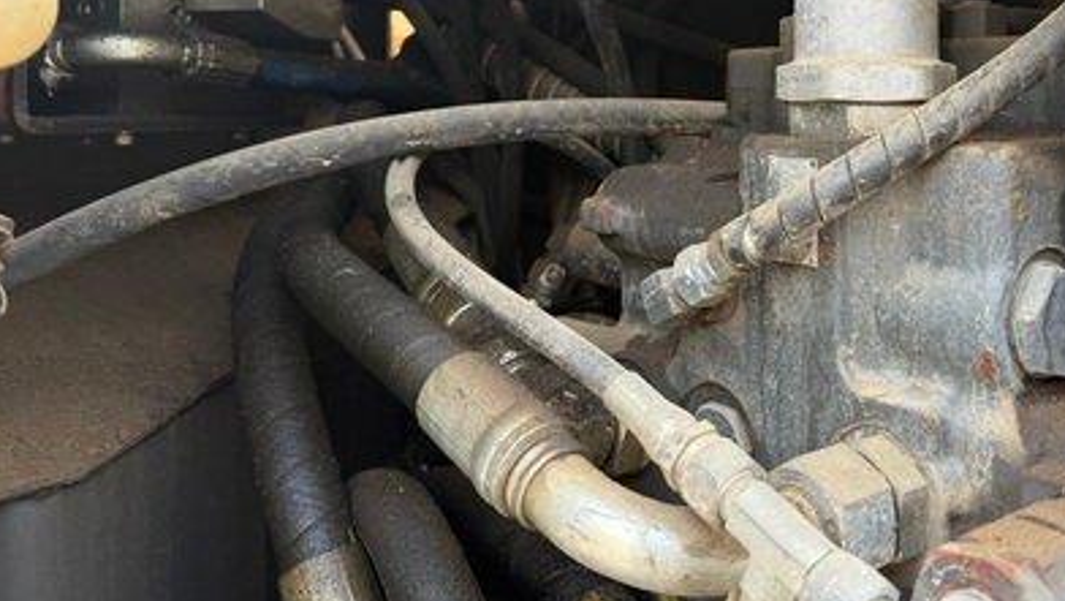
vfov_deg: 28.6
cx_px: 720
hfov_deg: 49.5
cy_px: 63
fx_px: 1130
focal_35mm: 40
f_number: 1.78
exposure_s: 1/142
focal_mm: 6.76
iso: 100
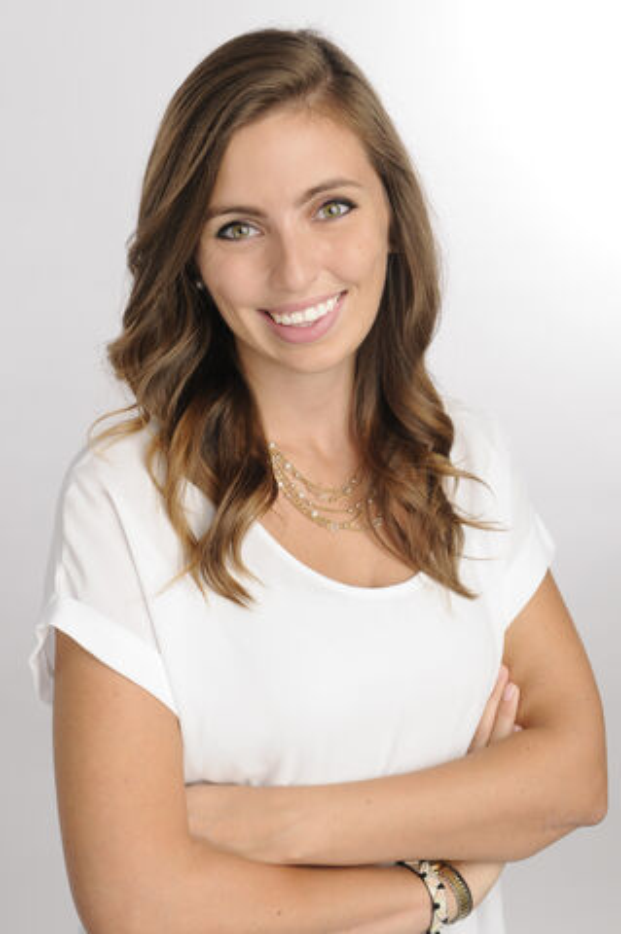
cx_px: 310
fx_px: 1711
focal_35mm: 66
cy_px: 467
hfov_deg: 20.6
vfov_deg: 30.5
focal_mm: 44
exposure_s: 1/125
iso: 200
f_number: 13
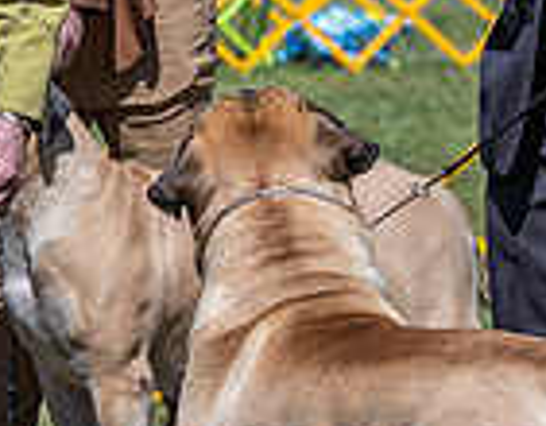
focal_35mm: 699
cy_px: 71
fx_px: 11187
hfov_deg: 2.8
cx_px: 173
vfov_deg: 2.2
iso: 100
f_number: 6.3
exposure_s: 1/640
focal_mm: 142
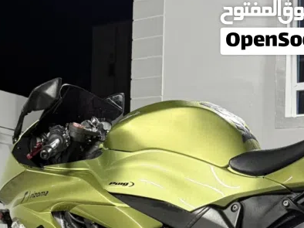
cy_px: 166
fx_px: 342
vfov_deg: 36.1
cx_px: 104
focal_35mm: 39
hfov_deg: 47.2
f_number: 1.78
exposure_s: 1/50
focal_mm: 6.76
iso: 320
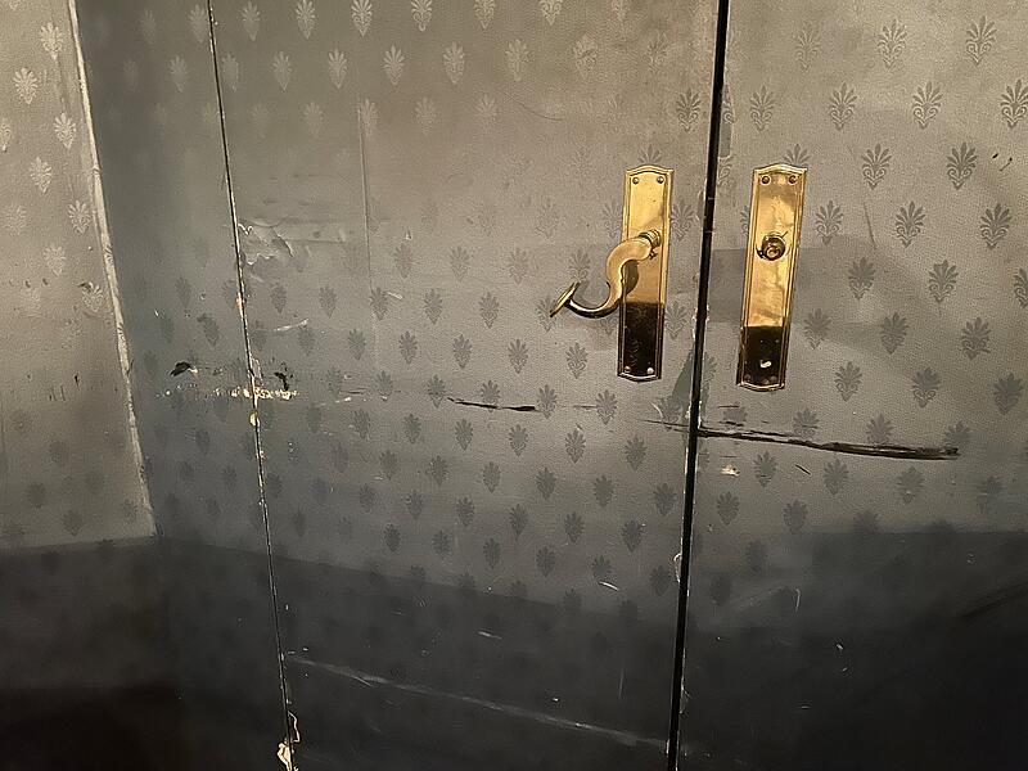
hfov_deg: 67.3
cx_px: 514
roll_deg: +1.3
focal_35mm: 26
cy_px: 386
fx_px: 772
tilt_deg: -19.6
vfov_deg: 53.1
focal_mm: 5.7
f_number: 1.5
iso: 1000
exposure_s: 1/20
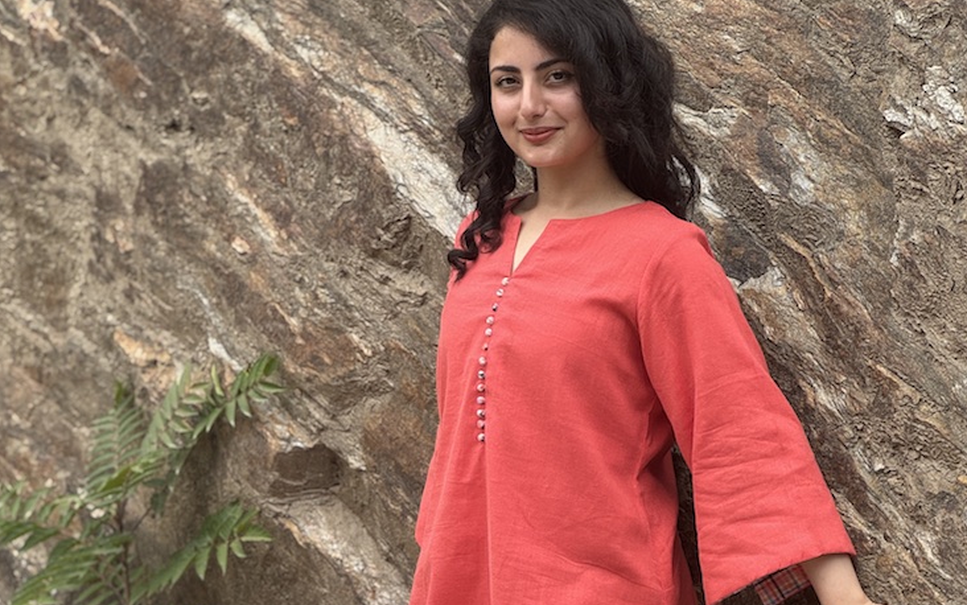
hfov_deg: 18.8
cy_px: 623
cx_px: 488
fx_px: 2926
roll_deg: -0.8
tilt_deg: -11.1
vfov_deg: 11.7
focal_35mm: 111
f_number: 2.8
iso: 25
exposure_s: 1/200
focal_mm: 9
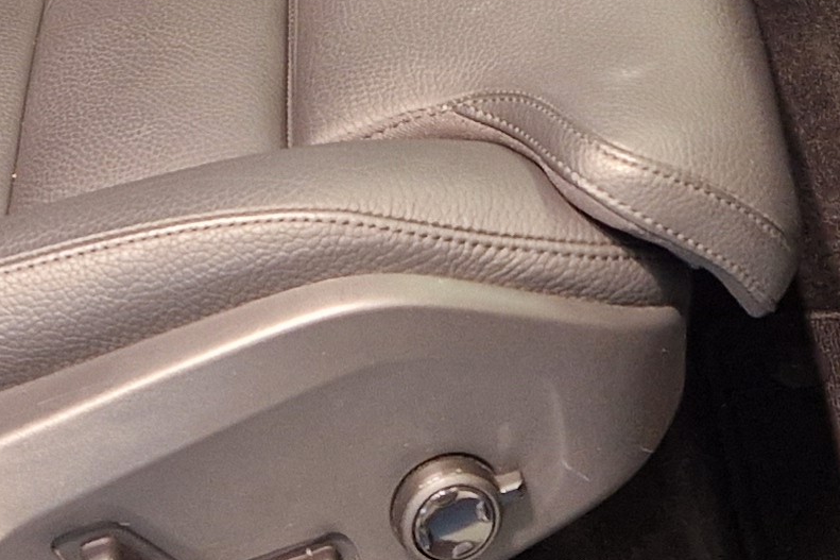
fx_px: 2823
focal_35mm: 121
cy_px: -462
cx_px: 390
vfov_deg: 10.6
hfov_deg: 16.9
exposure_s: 1/100
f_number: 1.8
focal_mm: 5.4
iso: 200
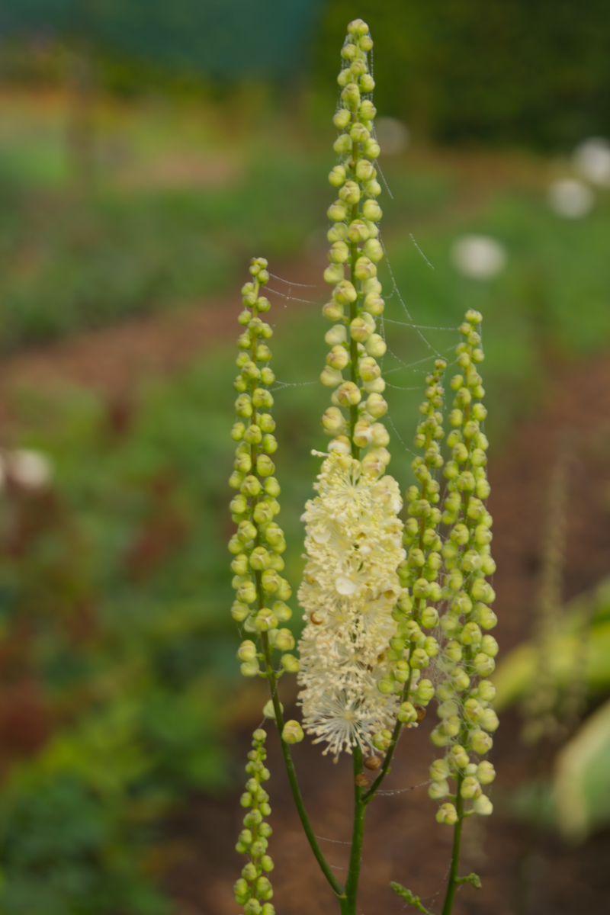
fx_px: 2097
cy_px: 458
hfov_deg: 16.6
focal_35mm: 82
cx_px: 305
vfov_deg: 24.6
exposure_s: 1/100
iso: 250
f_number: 5.6
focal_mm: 55
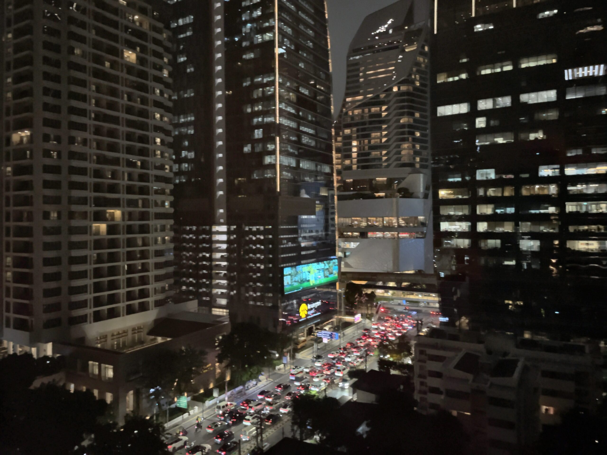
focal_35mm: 26
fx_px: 456
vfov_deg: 53.1
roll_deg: +0.6
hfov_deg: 67.3
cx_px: 304
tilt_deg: +0.8
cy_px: 228
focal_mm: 4.2
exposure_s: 1/17
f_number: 1.6
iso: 3200
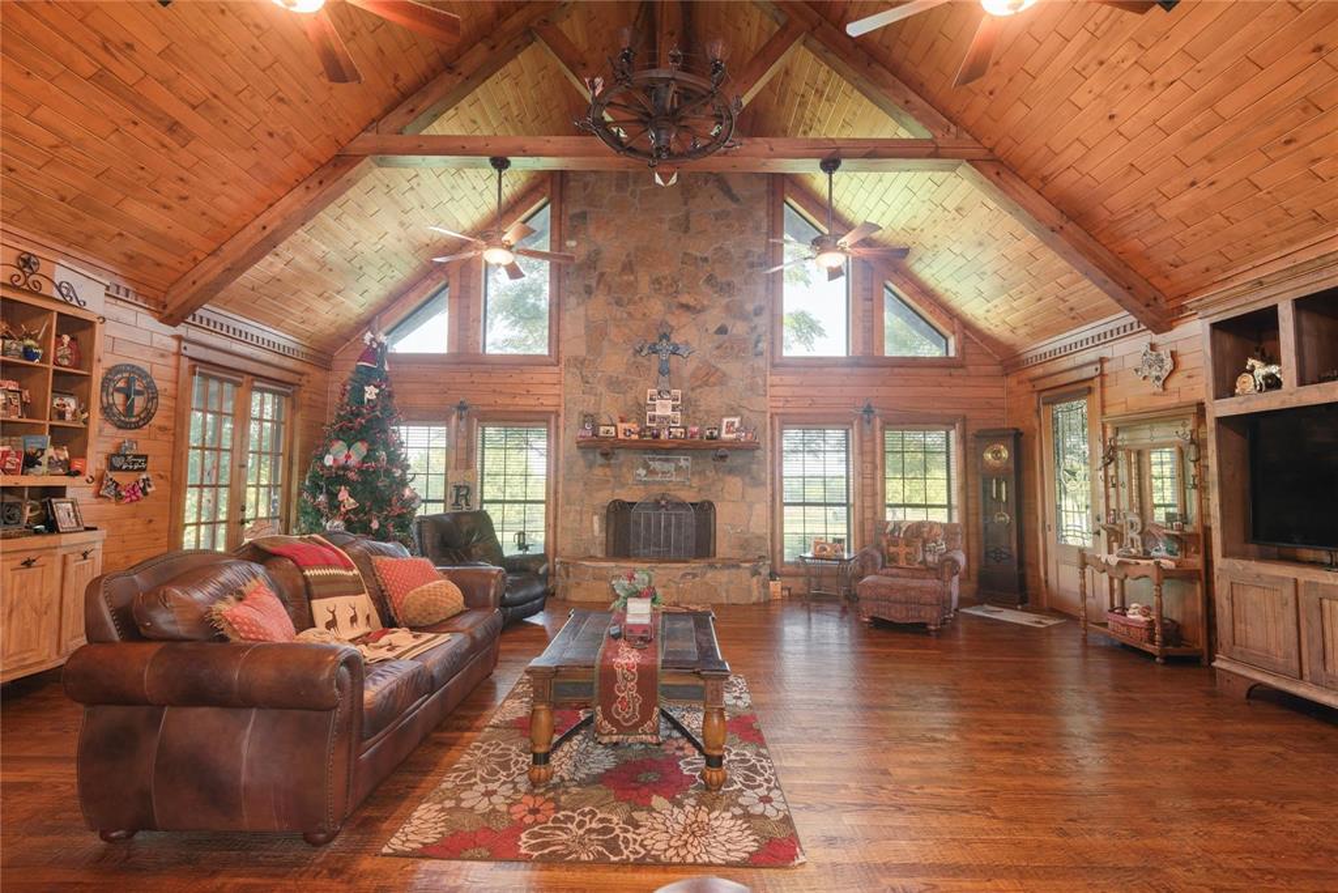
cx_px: 669
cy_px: 446
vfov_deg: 73.8
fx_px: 595
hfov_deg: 96.7
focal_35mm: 16
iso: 100
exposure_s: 1
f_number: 7.1
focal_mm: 16
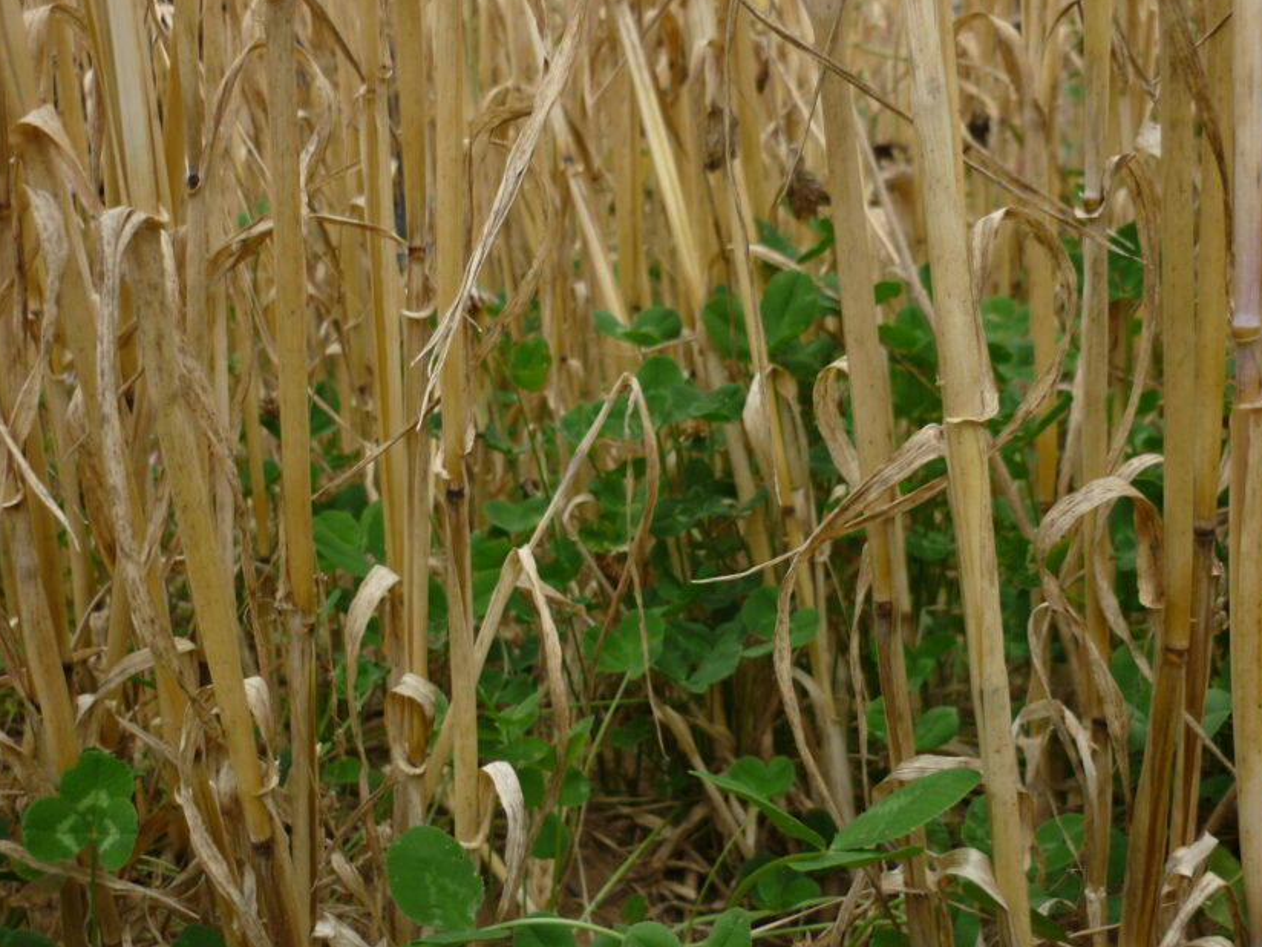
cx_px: 599
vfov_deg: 35.1
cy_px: 483
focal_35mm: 41
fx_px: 1495
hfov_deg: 45.8
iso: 80
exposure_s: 1/400
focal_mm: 5.5
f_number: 2.8
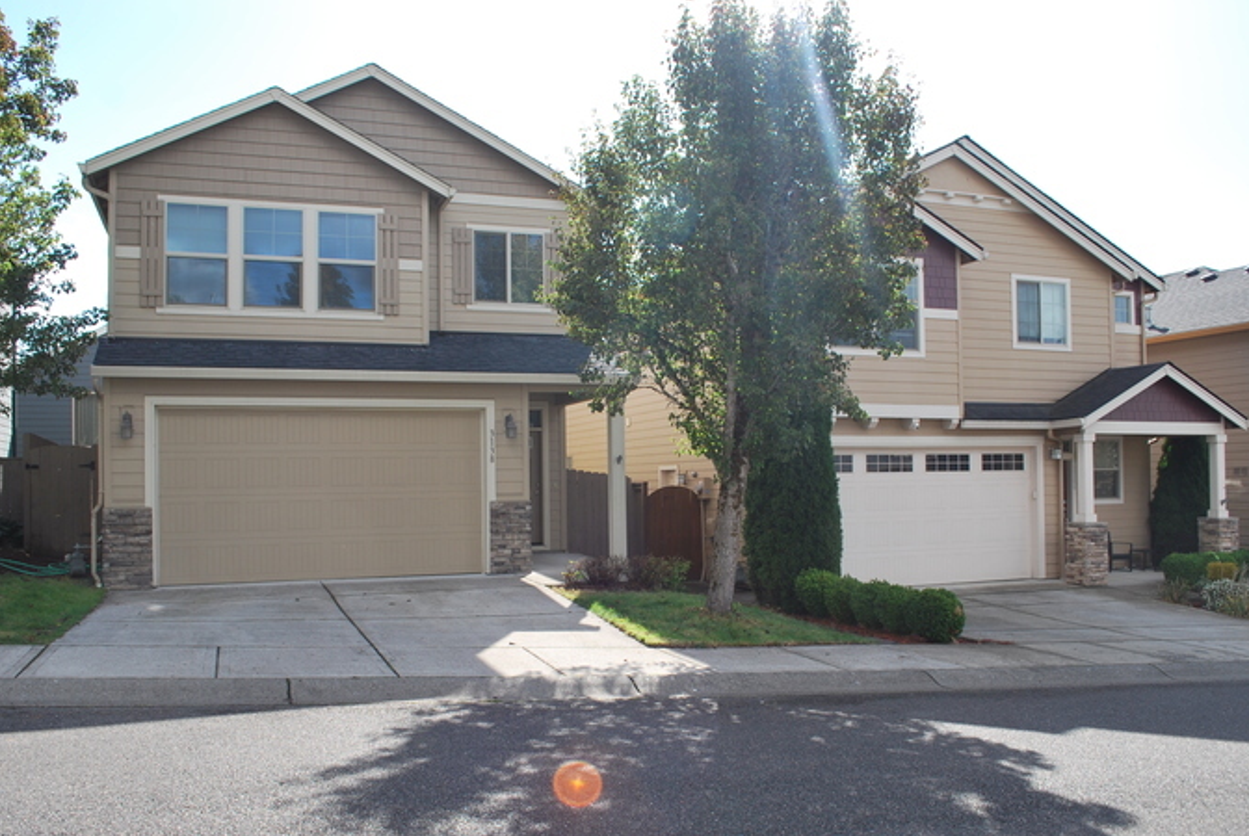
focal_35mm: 30
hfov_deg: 61.8
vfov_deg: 43.7
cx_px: 601
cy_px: 455
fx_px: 1042
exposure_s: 1/160
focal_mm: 18
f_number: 6.3
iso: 100
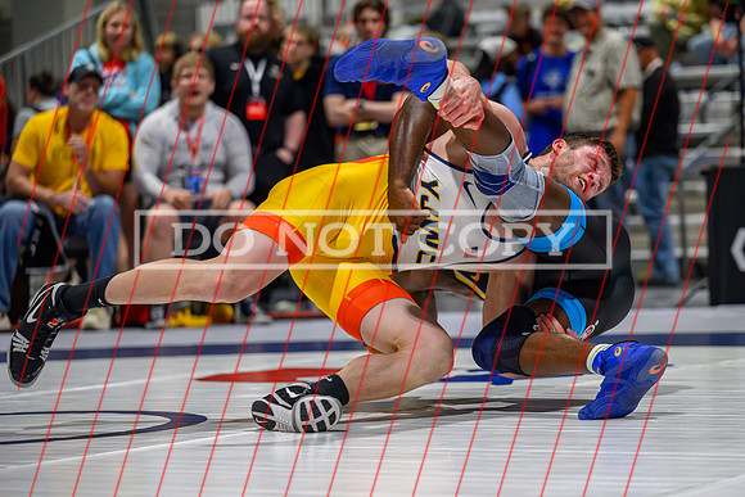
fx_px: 2897
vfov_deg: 9.8
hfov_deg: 14.6
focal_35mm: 140
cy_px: 289
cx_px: 432
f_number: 2.8
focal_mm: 120
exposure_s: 1/640
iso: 5600
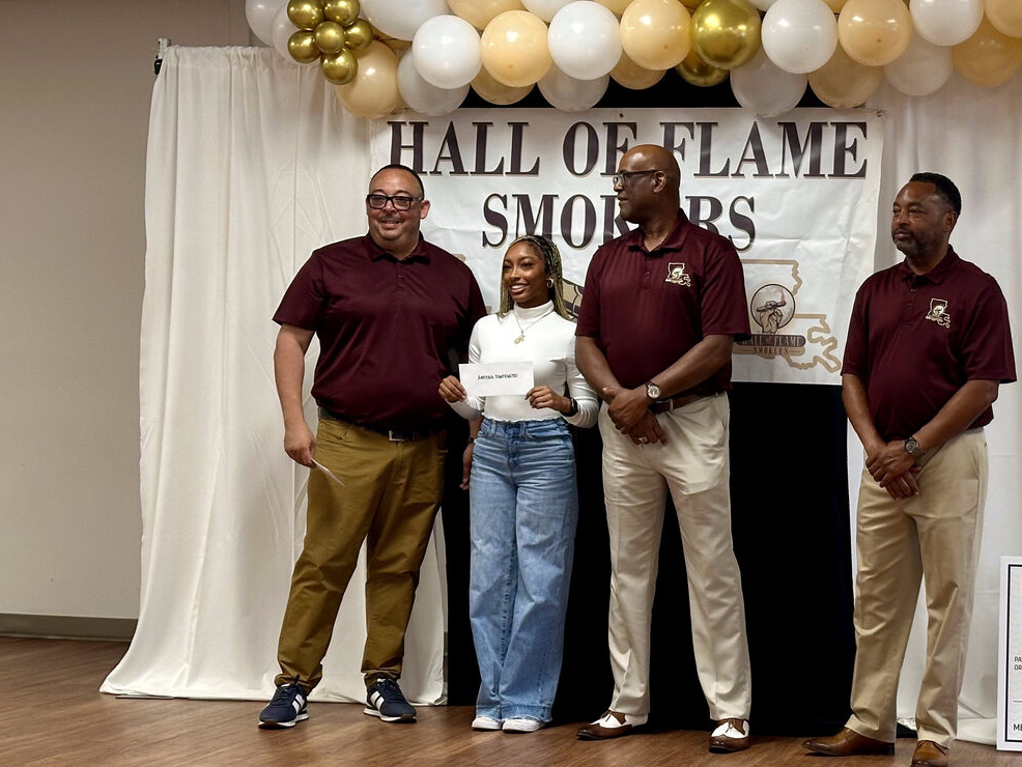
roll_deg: -1.2
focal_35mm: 73
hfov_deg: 26.5
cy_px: 467
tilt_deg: -1.4
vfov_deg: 20.1
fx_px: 2156
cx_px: 716
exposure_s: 1/50
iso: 80
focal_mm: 6.86
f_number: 1.78
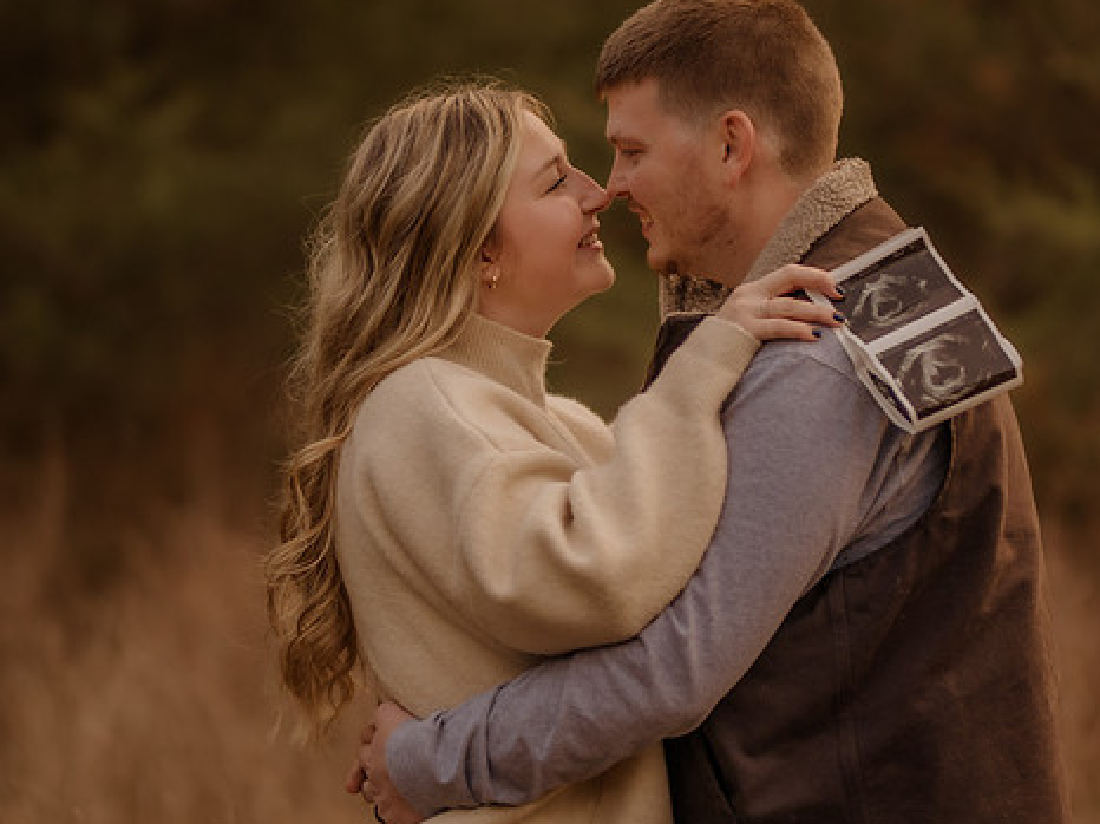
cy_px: 442
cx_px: 552
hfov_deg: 13.0
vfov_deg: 9.8
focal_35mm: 152
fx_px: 4828
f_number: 1.4
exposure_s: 1/1600
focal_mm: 85
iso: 320
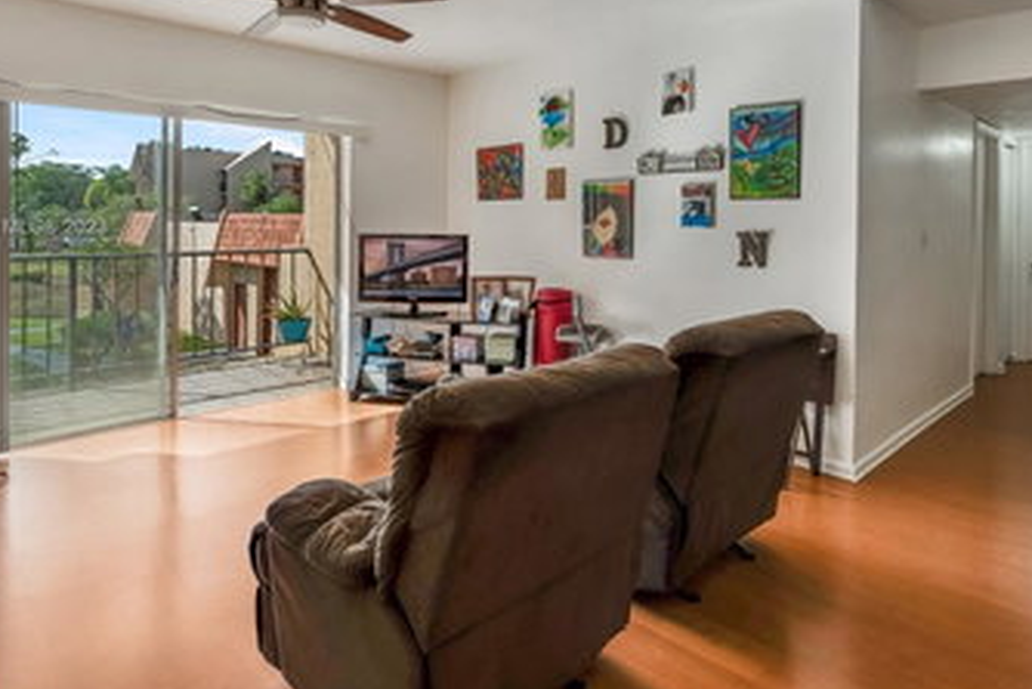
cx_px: 553
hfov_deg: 76.0
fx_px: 660
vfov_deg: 54.0
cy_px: 229
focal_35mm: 23
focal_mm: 16
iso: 100
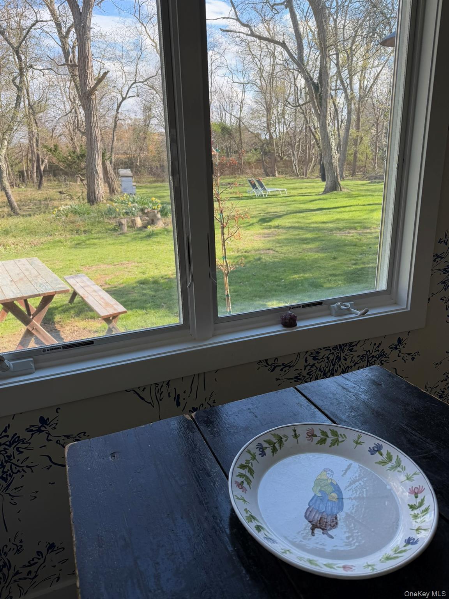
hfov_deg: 56.8
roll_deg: +2.3
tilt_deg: -19.0
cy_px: 300
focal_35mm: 24
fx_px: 415
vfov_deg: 71.6
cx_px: 224
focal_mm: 6.76
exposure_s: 1/551
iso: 100
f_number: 1.78
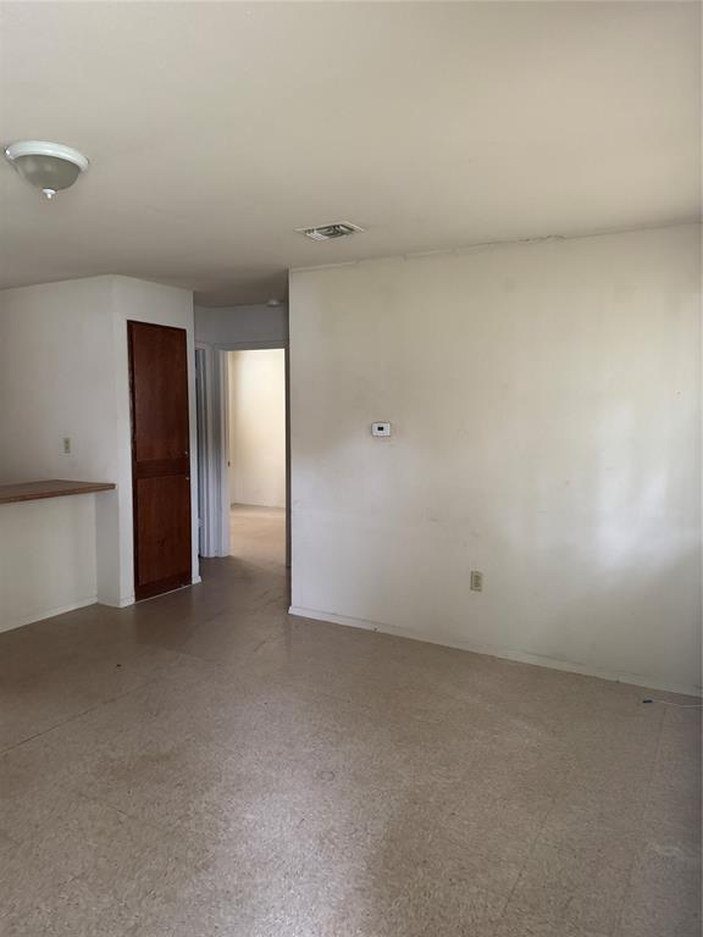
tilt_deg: -5.0
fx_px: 650
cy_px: 468
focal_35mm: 24
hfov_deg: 56.8
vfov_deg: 71.6
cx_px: 352
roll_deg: +0.4
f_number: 1.78
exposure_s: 1/60
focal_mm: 6.76
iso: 500
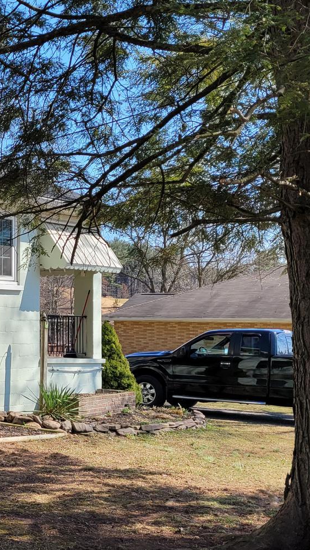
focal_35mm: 58
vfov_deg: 36.0
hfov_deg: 17.9
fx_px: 847
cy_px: 272
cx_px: -188
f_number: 1.8
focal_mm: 5.4
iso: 40
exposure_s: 1/1245
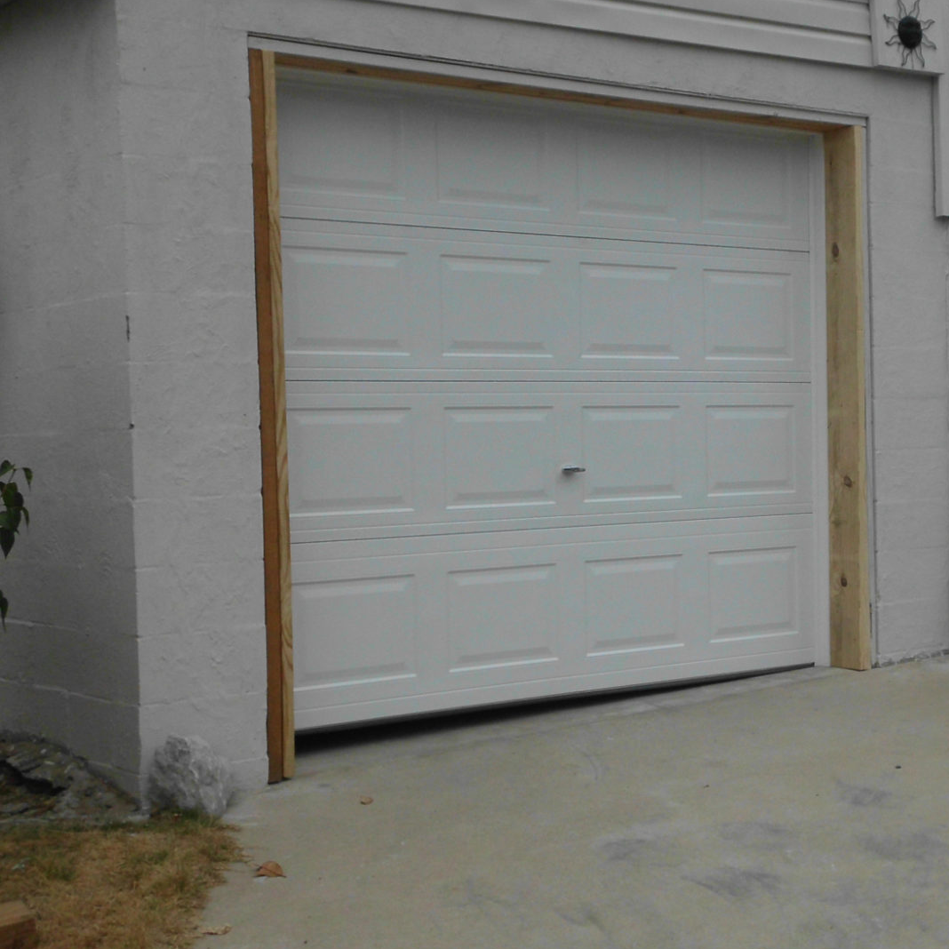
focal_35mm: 61
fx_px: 1892
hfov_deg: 27.5
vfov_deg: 28.1
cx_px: 775
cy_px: 428
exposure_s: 1/206
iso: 100
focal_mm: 6.57
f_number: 8.3
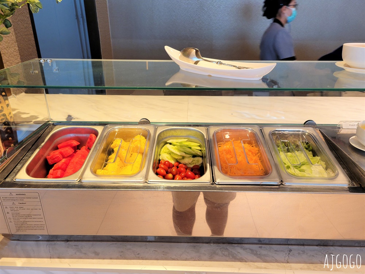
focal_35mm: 26
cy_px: 137
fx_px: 274
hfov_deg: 67.3
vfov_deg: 53.1
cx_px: 182
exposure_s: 1/50
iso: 200
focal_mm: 5.4
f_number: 1.8
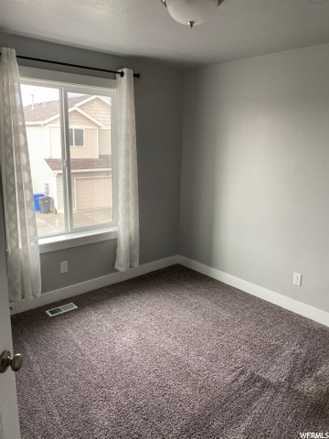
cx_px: 164
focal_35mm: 26
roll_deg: -1.4
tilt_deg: -12.5
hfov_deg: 53.1
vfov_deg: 67.3
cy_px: 220
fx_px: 329
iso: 125
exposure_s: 1/121
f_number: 1.8
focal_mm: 4.25
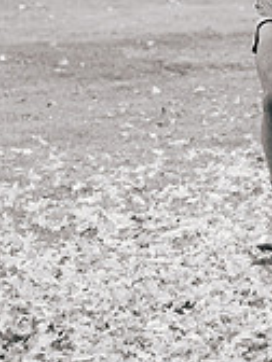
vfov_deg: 3.1
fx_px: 6663
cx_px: 222
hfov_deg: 2.3
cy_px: 36
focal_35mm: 636
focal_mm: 191
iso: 400
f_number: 6.3
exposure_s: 1/1000
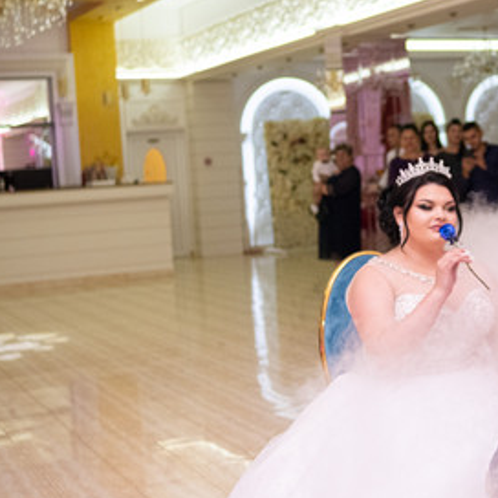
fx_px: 1139
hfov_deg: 24.1
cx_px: 430
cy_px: 195
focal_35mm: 70
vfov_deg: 24.6
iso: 1250
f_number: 1.8
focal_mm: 23
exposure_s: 1/125
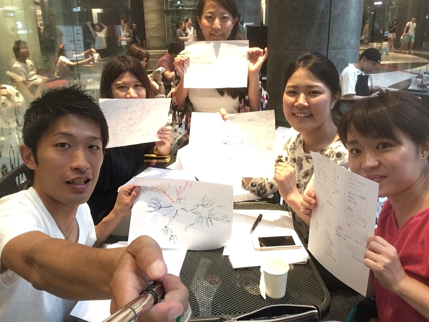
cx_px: 214
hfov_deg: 58.4
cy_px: 161
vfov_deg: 45.4
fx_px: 384
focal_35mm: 31
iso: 250
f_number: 2.4
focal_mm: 2.15
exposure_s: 1/30
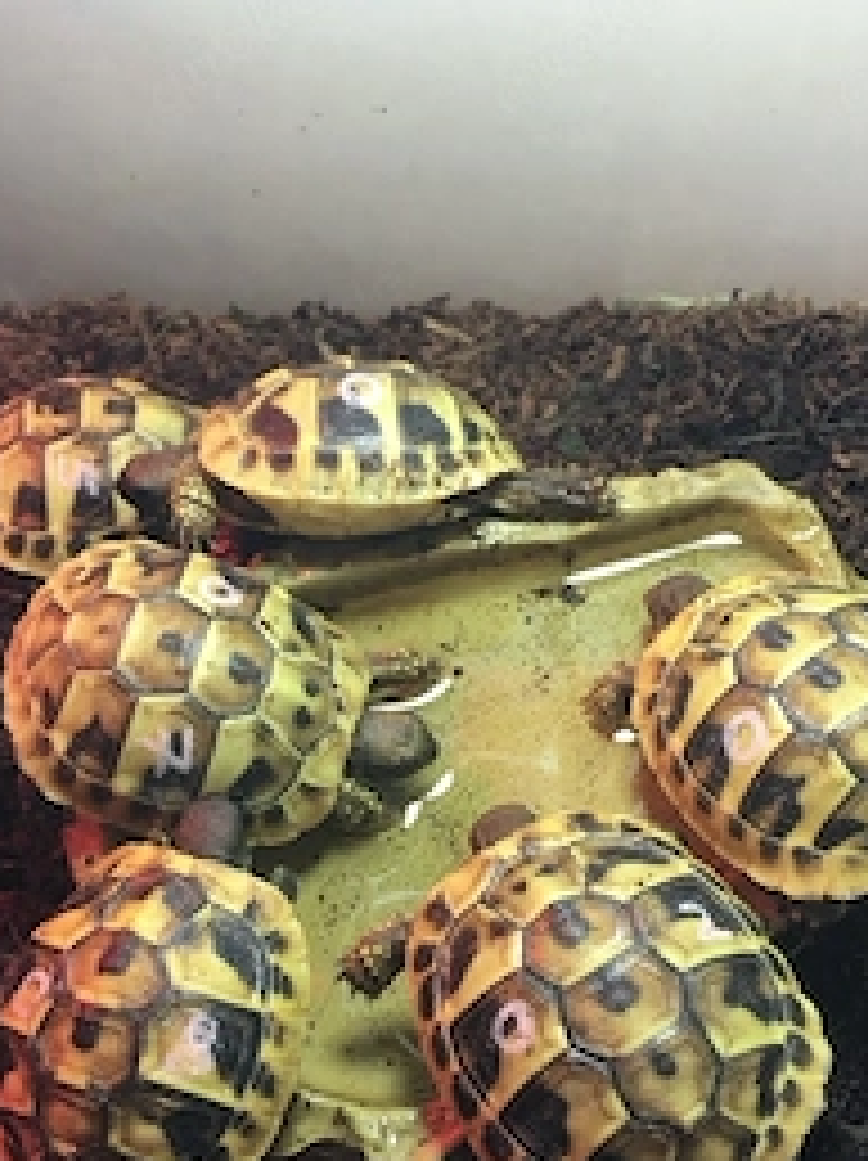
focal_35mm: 45
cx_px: 373
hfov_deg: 32.1
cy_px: 765
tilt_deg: -58.9
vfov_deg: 41.6
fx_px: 1507
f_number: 2.2
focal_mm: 4.15
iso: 40
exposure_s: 1/33
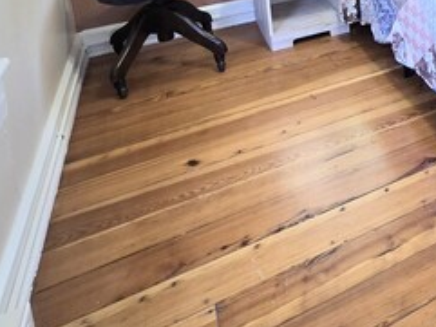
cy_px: -83
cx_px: 457
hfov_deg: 42.6
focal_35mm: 36
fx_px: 454
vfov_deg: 31.8
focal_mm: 2.2
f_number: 2.2
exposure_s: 1/60
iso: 64
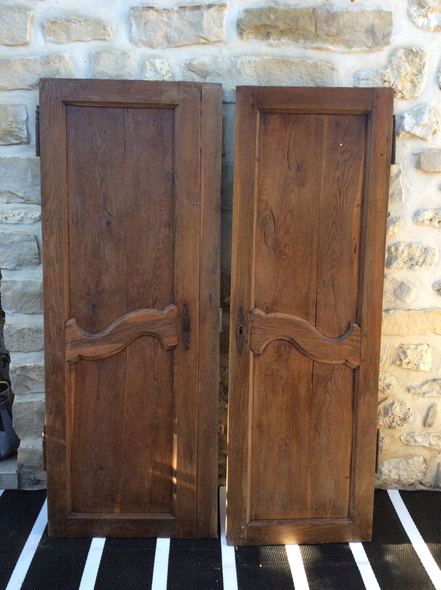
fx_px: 545
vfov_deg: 56.9
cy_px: 295
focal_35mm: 32
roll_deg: -2.0
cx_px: 220
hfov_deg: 44.1
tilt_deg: -16.5
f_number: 2.4
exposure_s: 1/100
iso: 50
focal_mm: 3.3
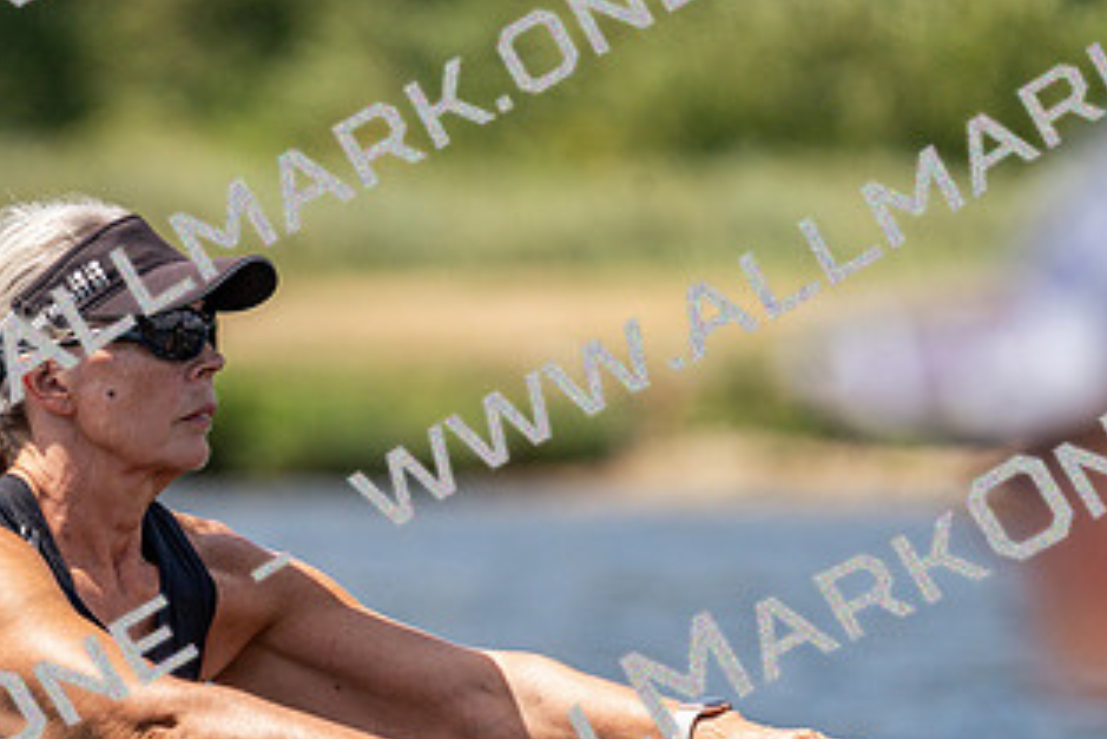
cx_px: 92
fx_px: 24303
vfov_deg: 1.7
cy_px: 585
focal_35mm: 790
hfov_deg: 2.6
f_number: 6.3
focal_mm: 426
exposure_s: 1/2000
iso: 320
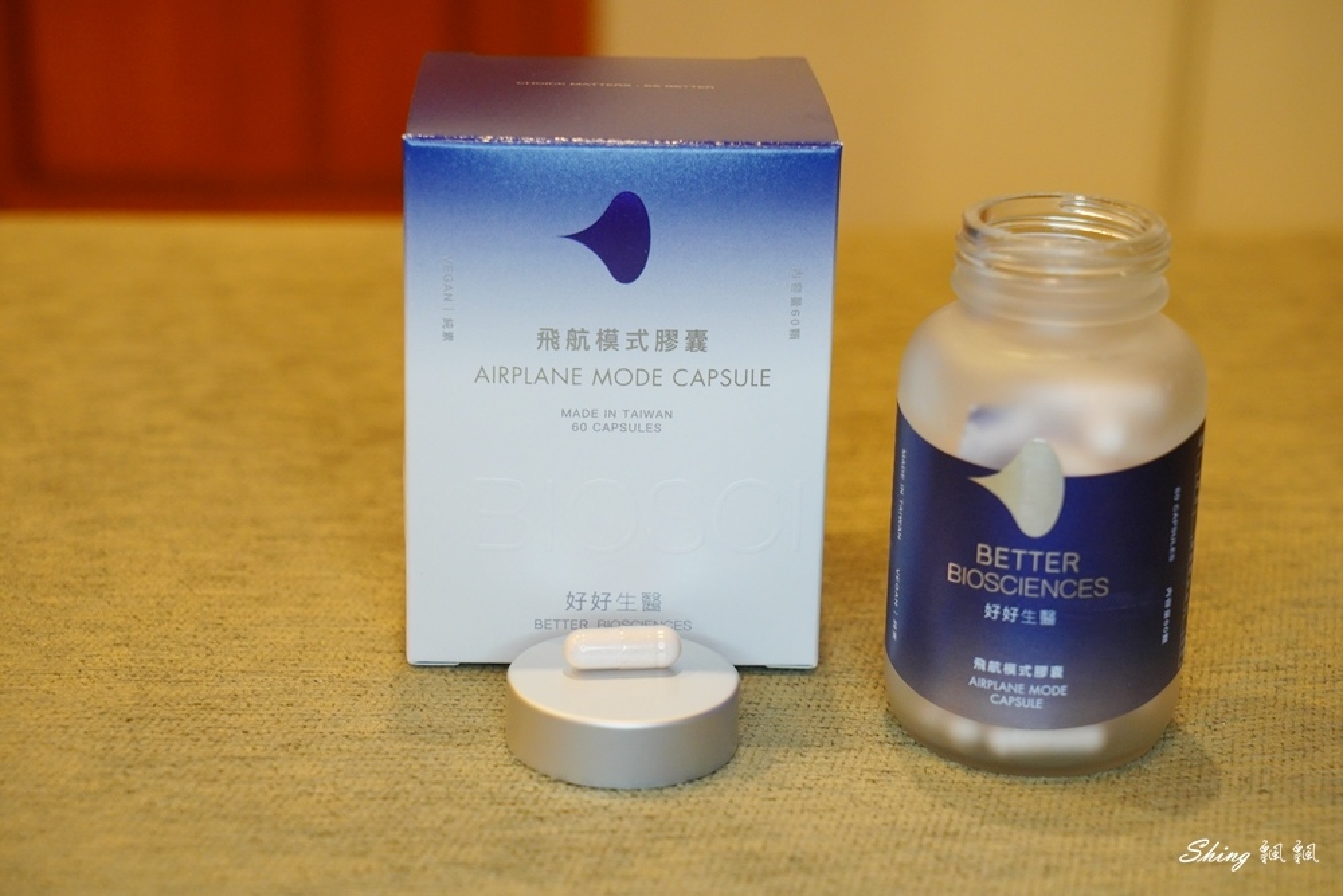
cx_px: 672
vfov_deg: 19.5
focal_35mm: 70
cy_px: 448
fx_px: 2612
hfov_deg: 28.8
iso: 1600
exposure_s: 1/80
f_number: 6.3
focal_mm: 70
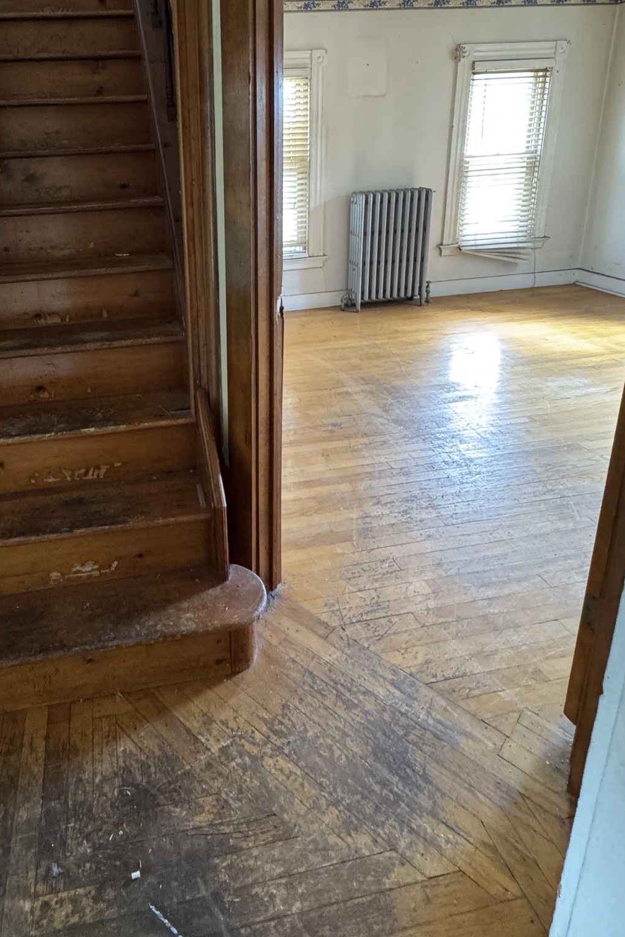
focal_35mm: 22
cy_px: 313
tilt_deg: -16.1
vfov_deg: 76.1
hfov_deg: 55.3
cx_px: 181
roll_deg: +3.1
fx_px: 573
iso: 640
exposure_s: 1/60
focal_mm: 2.22
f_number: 2.2
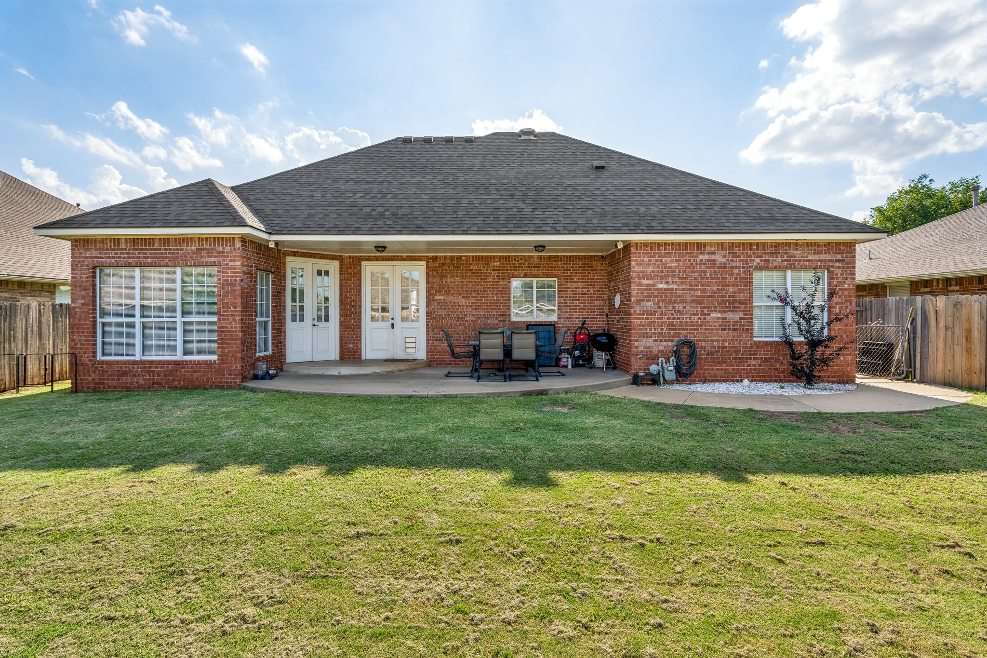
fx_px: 439
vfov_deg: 73.7
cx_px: 494
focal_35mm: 16
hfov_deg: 96.7
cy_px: 329
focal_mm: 16
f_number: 8
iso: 200
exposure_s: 1/500
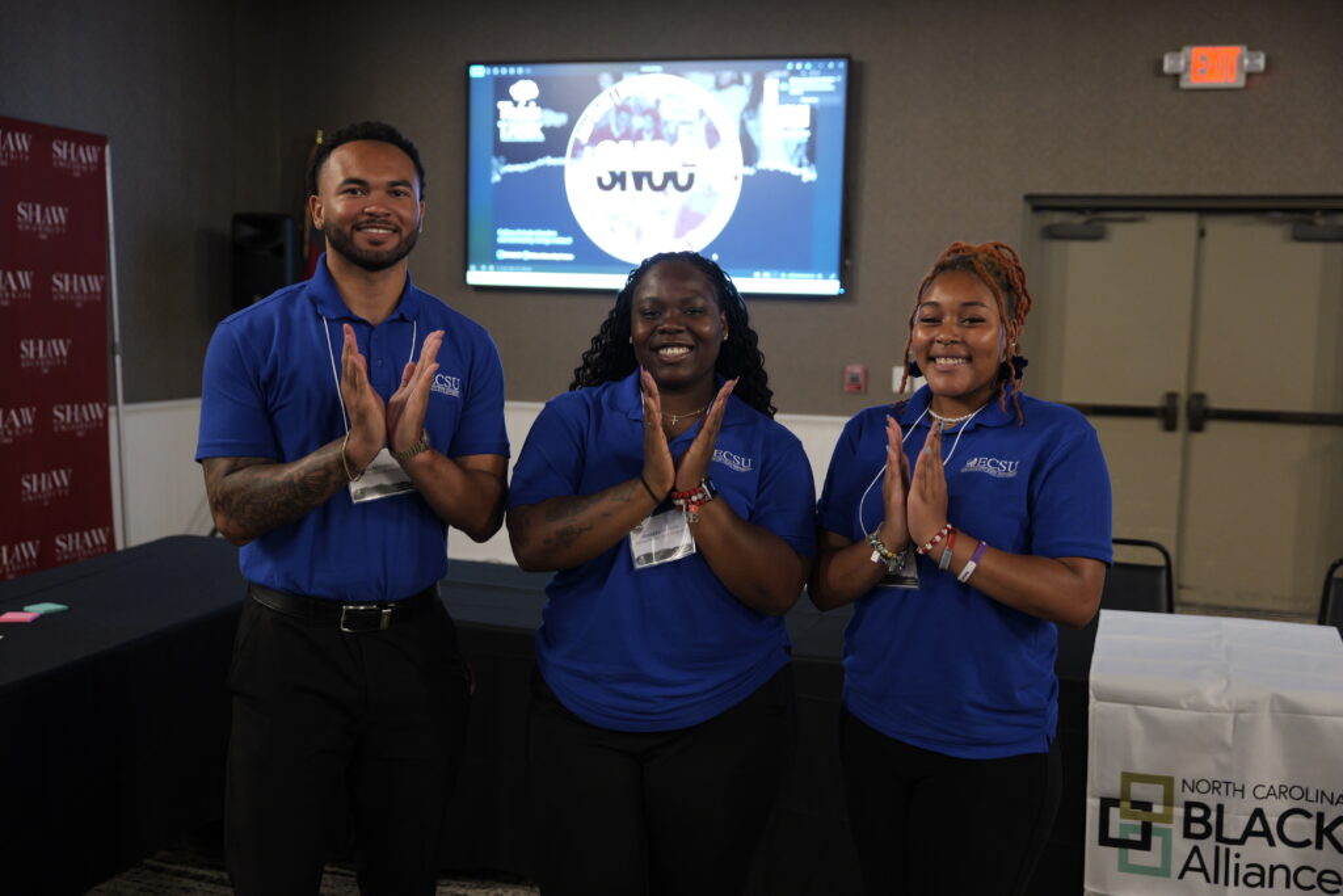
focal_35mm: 39
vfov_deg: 34.2
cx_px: 672
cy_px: 448
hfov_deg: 49.5
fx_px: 1455
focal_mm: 39
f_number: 2.8
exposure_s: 1/100
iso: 2500
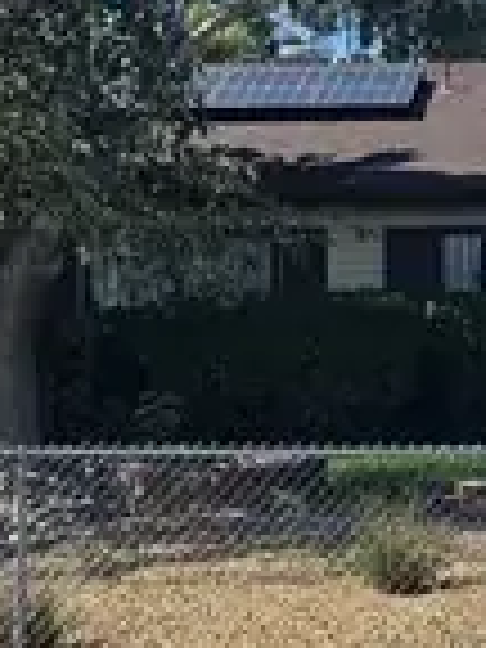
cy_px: 446
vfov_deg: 12.1
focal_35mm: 163
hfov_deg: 9.1
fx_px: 3051
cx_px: 482
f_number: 1.4
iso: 64
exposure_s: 1/6352
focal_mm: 6.5
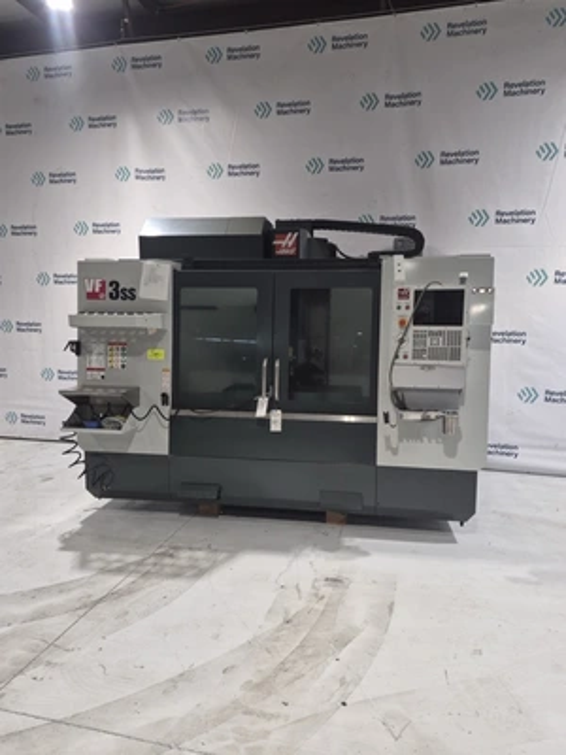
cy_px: 378
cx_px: 283
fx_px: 501
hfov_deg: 58.9
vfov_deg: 73.9
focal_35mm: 23
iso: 160
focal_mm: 5.4
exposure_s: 1/120
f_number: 1.8
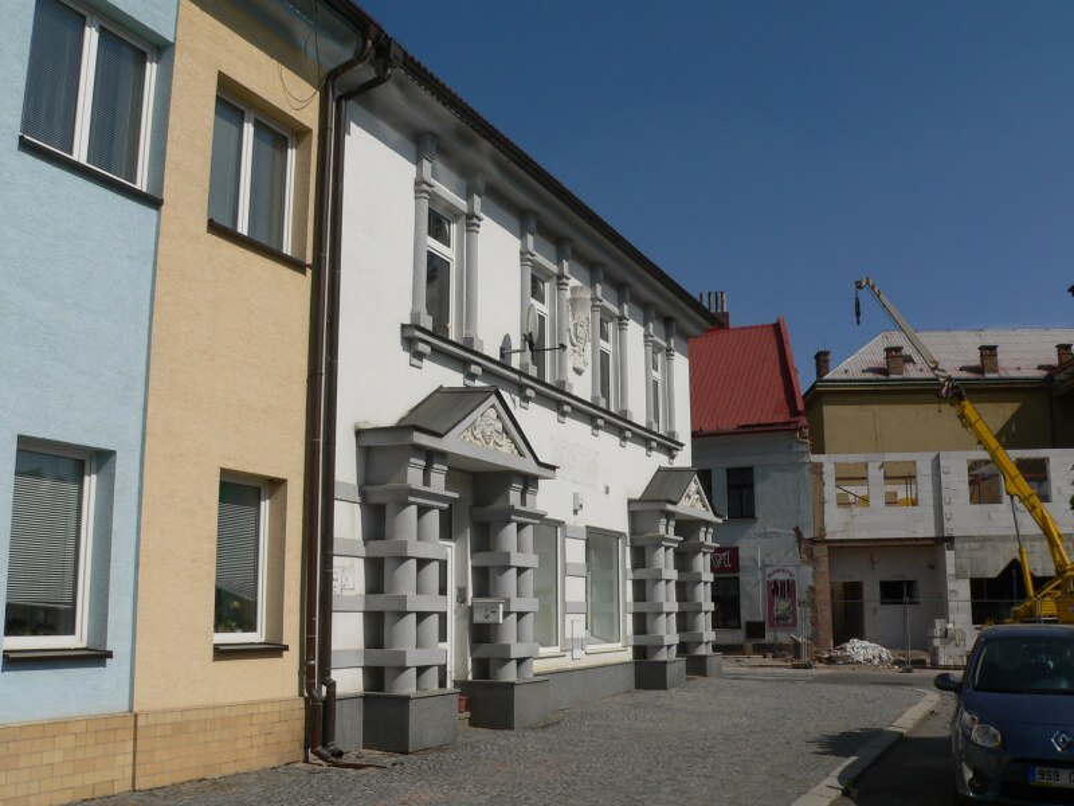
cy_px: 403
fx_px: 1117
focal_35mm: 36
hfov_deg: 51.4
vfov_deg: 39.7
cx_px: 537
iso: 80
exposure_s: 1/1000
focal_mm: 6
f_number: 5.6
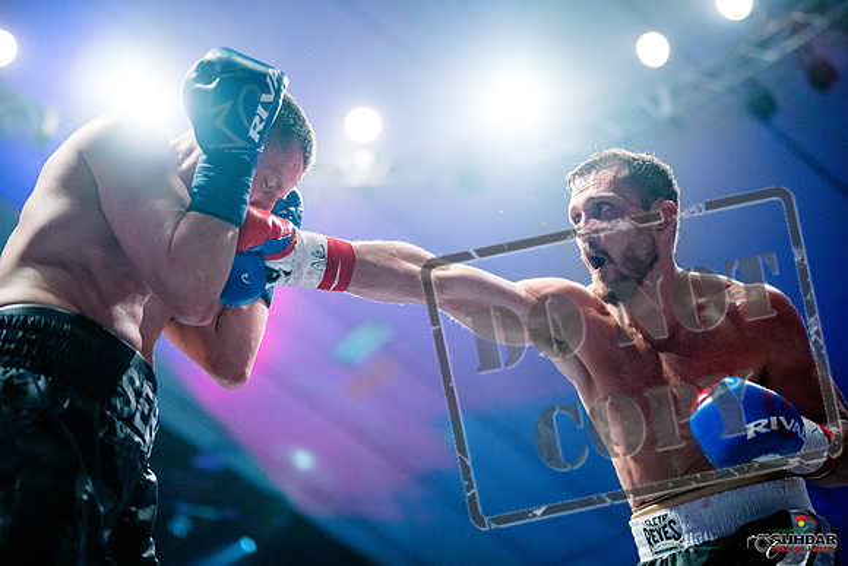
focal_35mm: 50
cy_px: 283
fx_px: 1178
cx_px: 424
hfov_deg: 39.6
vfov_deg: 27.0
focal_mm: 50
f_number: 1.4
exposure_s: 1/1600
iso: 6400
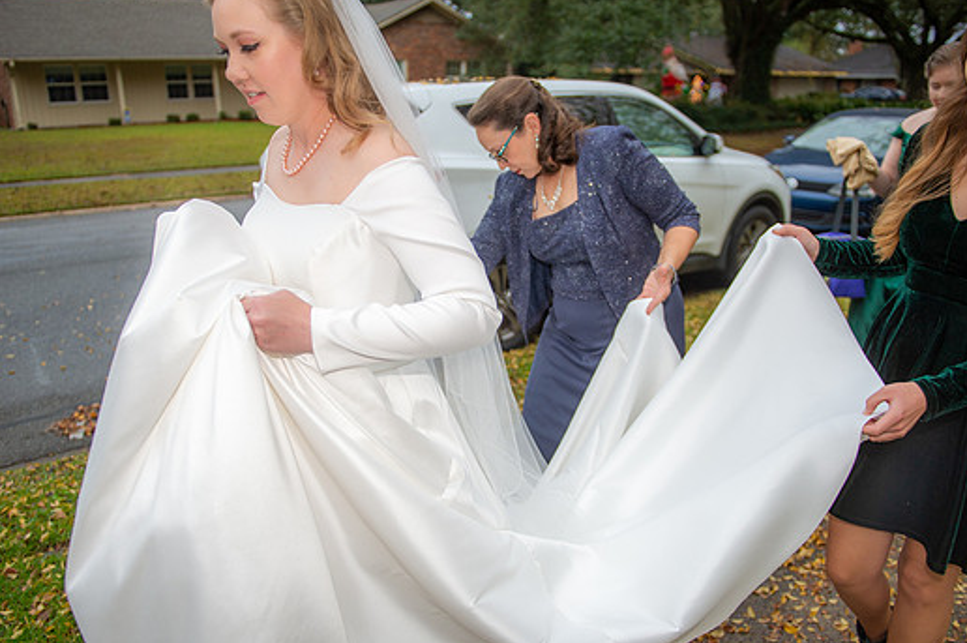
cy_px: 322
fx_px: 725
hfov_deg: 67.4
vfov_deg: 47.8
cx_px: 469
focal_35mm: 27
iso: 320
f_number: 2.8
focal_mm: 24
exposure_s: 1/1250
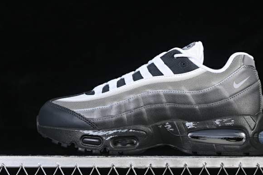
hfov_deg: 21.7
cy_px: 88
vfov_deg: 14.6
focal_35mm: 94
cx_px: 155
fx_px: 687
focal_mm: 50
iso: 160
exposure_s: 1/60
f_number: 7.1
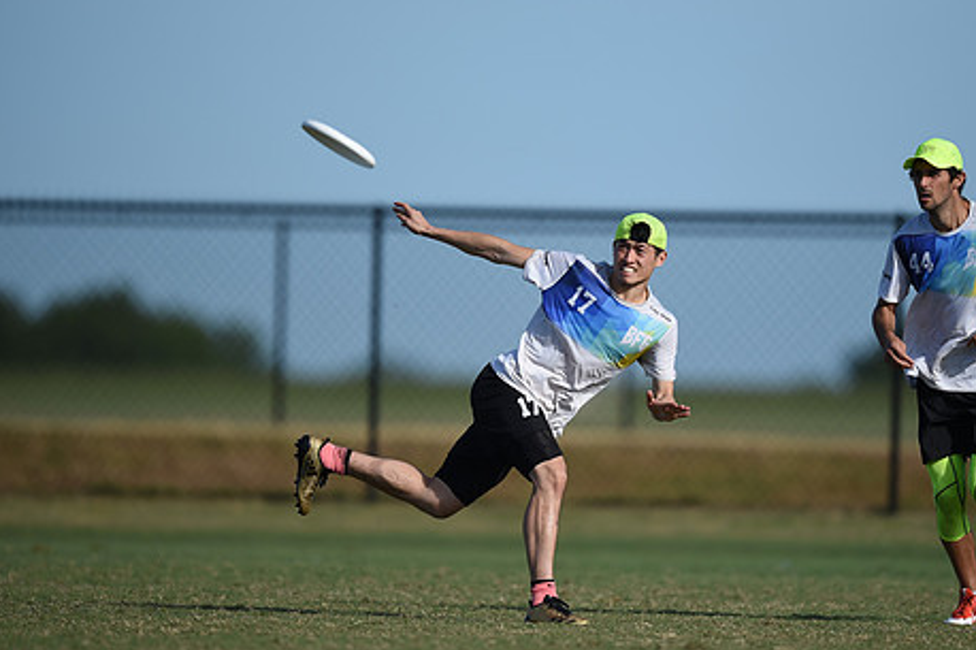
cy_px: 347
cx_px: 580
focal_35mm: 506
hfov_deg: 4.1
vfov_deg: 2.7
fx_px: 13713
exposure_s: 1/2500
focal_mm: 400
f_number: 2.8
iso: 100
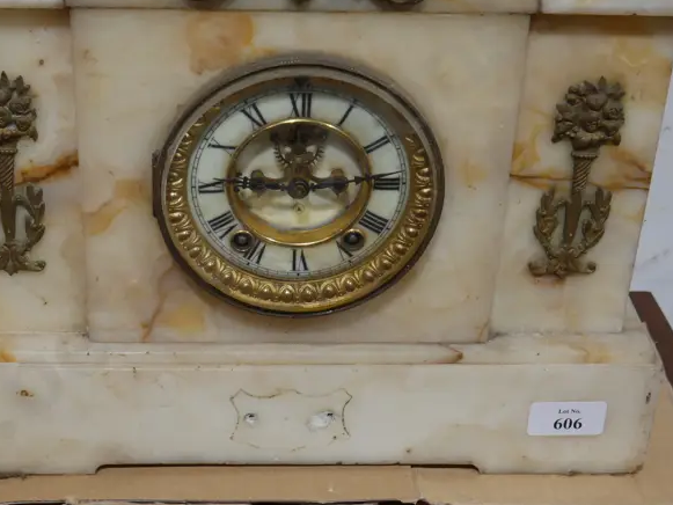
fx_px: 1303
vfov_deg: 21.9
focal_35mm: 67
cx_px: 266
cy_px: 210
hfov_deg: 28.9
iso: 200
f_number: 4.1
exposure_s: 1/60
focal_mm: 19
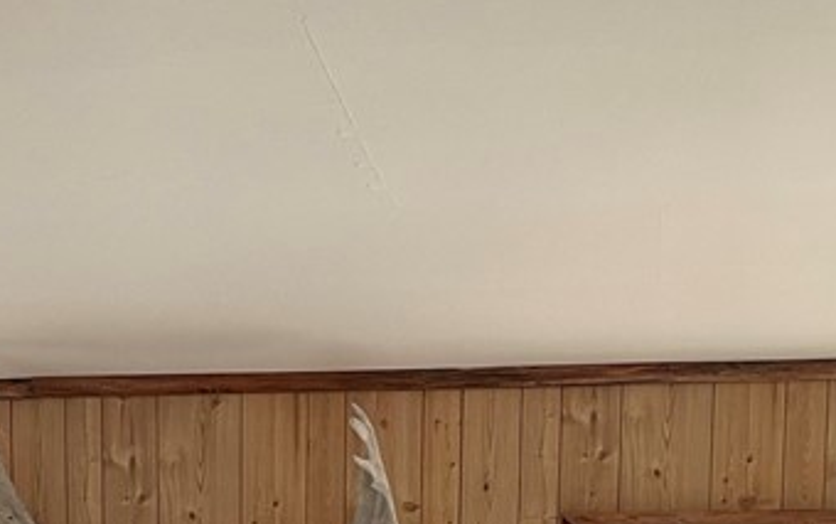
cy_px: 895
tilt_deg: -5.8
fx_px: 1892
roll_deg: -0.5
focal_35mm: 83
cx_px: 288
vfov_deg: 14.2
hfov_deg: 24.8
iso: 125
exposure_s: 1/60
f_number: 1.6
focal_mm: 5.1
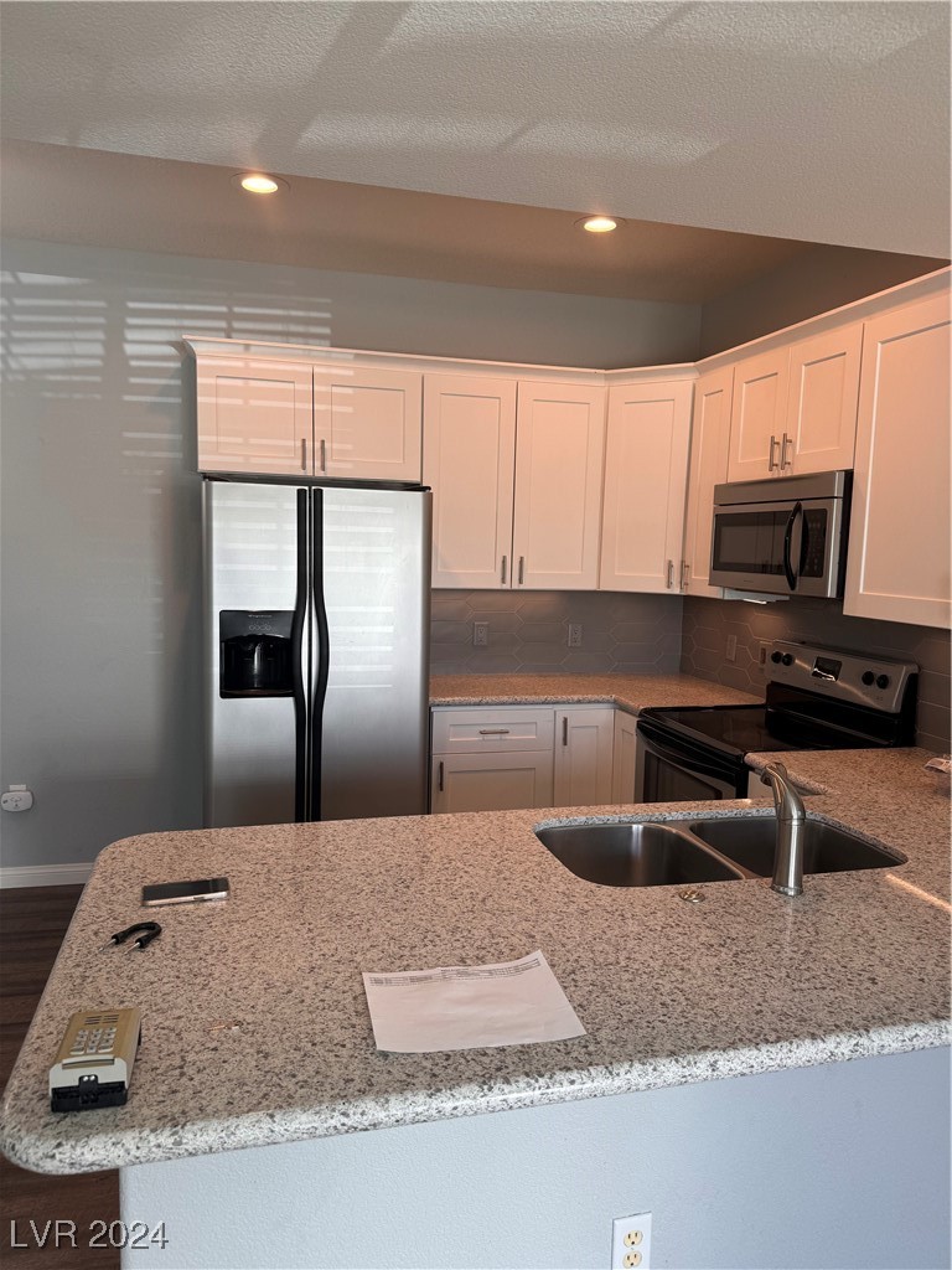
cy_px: 635
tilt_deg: -6.4
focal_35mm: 24
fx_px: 880
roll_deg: -0.6
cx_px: 476
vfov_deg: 71.6
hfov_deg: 56.8
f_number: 1.78
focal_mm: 6.76
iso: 64
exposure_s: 1/127
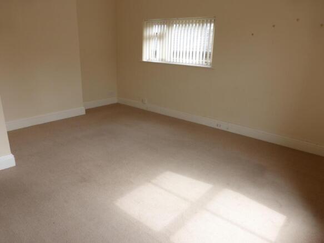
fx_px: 234
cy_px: 122
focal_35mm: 25
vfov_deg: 54.9
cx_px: 162
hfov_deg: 69.4
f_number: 3.3
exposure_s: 1/80
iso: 100
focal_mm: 4.3
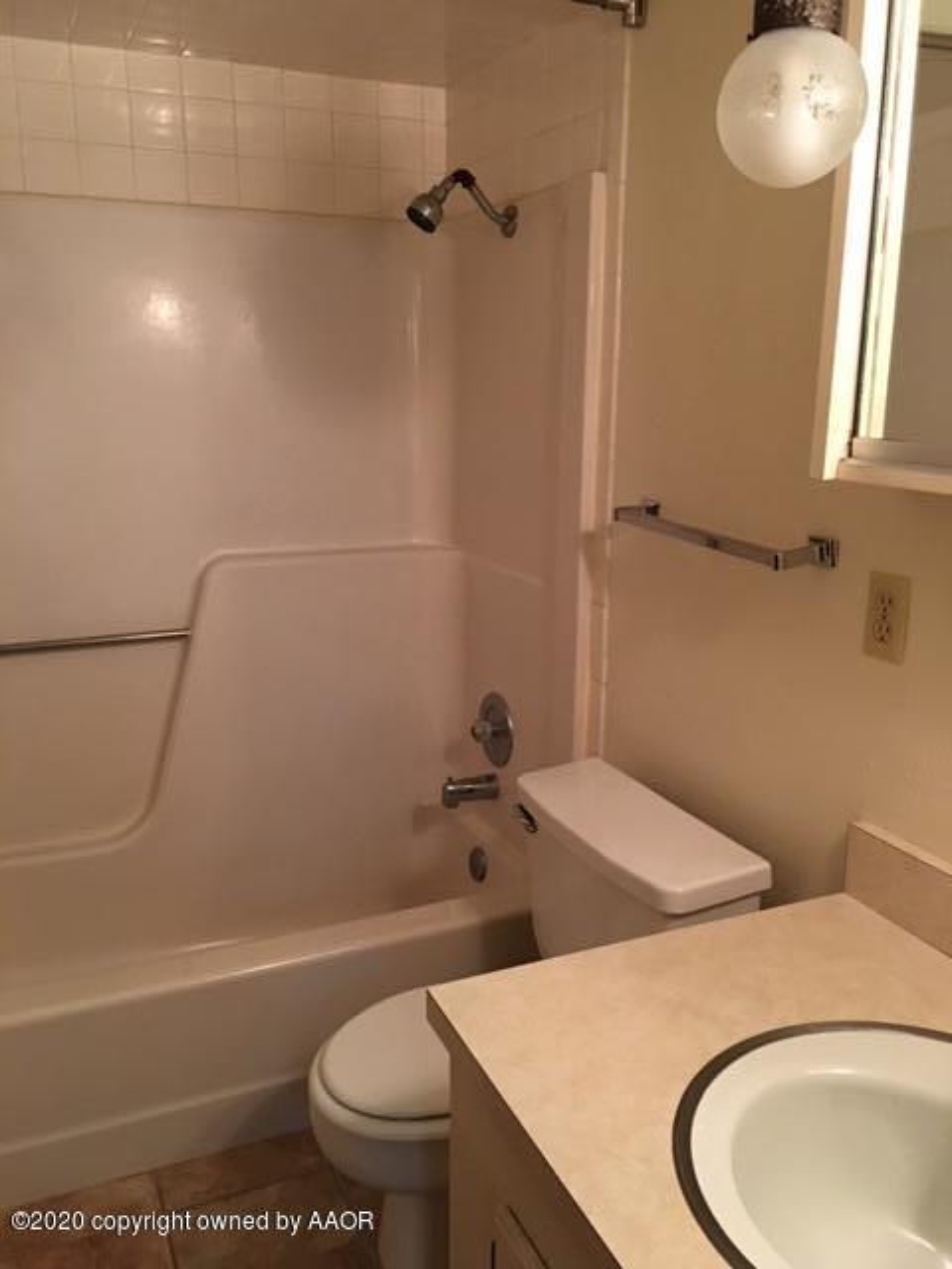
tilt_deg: -12.1
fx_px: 1063
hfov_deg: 48.2
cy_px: 634
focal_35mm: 29
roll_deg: +0.2
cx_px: 476
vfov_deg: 61.7
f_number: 2.2
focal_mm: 4.15
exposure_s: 1/15
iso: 100
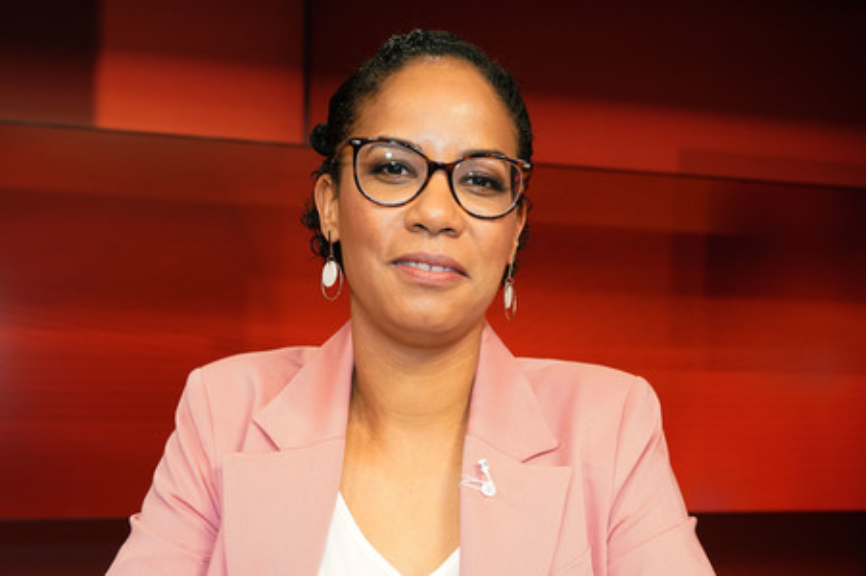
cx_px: 433
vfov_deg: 35.0
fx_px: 913
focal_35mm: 38
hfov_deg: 50.7
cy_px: 288
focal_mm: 38
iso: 2000
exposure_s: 1/125
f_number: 5
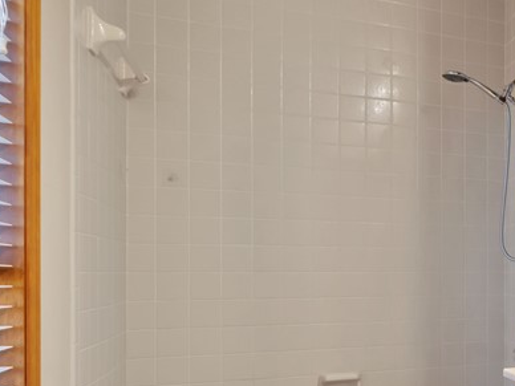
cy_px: 287
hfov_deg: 35.8
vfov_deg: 33.0
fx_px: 640
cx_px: 595
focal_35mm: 43
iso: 100
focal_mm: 16
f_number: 7.1
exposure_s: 1.3
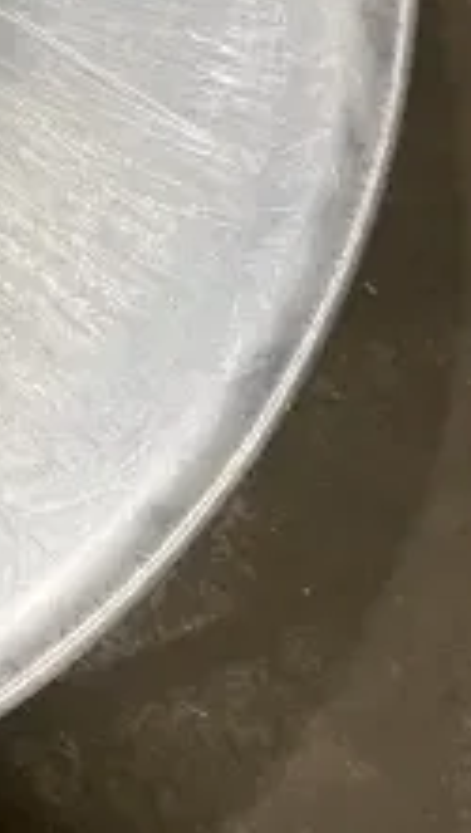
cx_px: -539
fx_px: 2299
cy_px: -330
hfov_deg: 10.5
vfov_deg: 18.7
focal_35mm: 104
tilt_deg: -76.0
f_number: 1.8
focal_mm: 4.25
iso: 125
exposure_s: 1/110
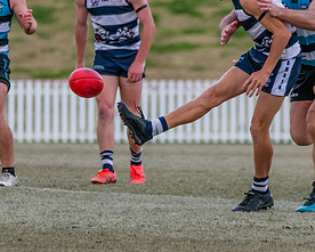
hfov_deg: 2.0
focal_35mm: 991
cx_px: 115
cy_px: 84
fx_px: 9242
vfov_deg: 1.6
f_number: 6
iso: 1800
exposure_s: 1/2000
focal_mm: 380
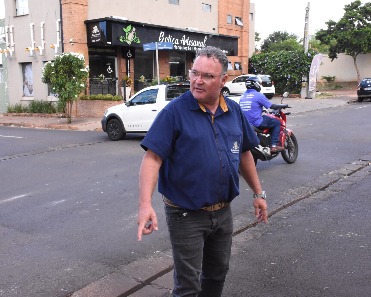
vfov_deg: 36.5
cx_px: 193
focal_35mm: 41
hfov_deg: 44.8
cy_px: 148
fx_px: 450
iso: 2500
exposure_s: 1/250
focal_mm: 24
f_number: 16
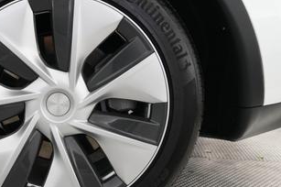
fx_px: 390
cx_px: 62
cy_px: 106
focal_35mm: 50
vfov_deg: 26.9
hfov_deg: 38.4
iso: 3200
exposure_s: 1/160
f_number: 2.8
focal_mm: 24
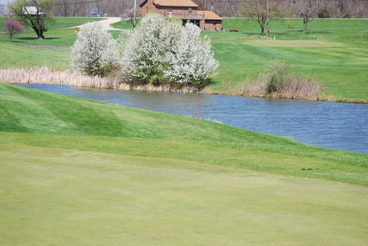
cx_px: 184
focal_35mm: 102
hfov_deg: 20.0
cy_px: 123
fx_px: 1044
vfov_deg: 13.4
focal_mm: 68
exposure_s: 1/320
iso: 100
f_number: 6.3
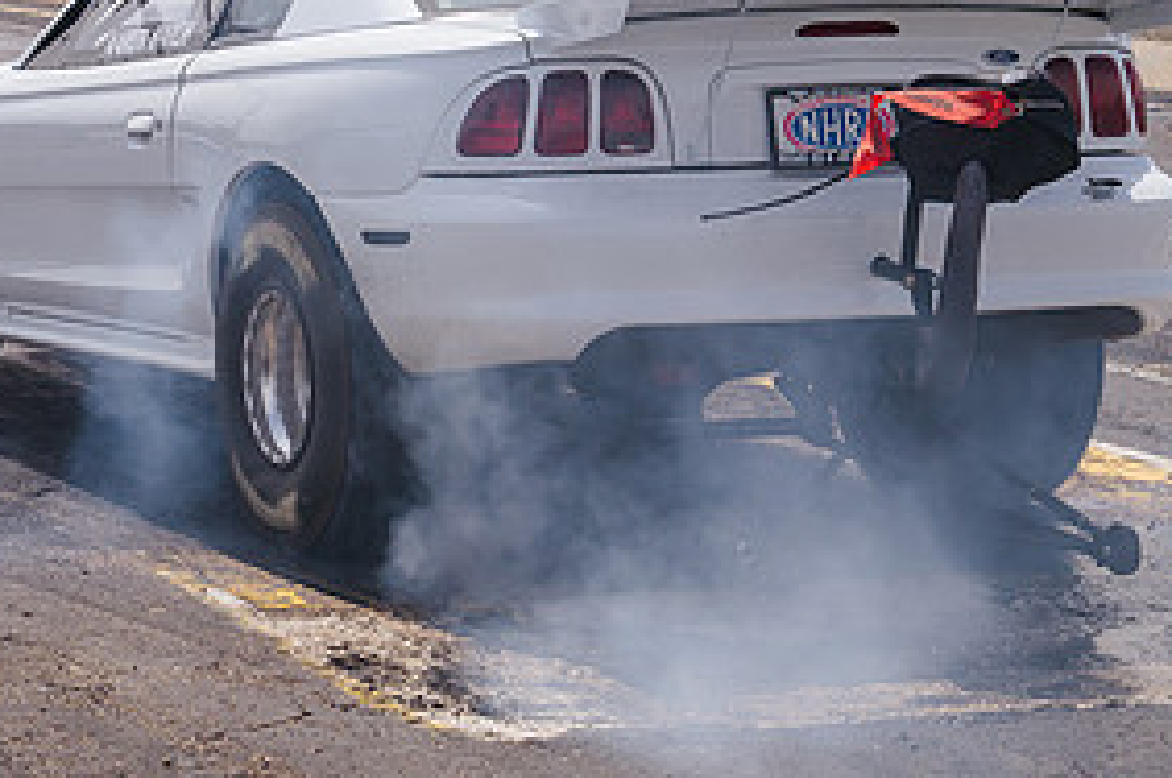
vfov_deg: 9.7
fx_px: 4552
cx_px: 210
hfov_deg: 14.6
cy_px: 119
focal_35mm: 140
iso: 200
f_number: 10
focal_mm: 65
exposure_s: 1/500
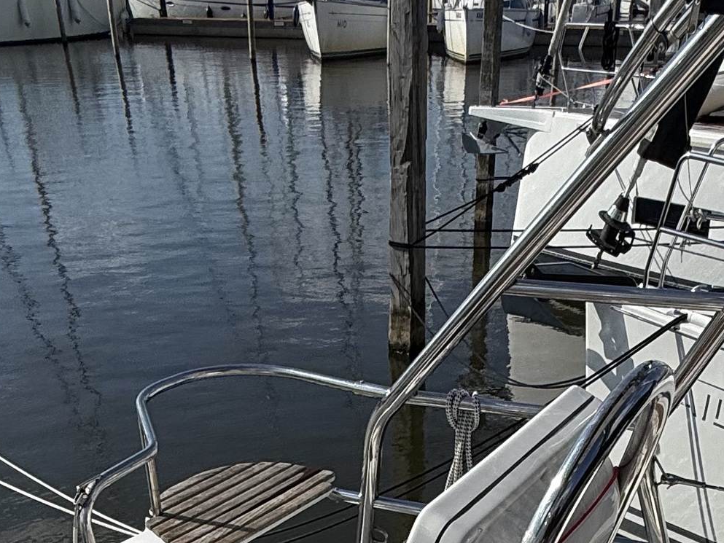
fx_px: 983
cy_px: 930
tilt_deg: -44.6
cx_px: 424
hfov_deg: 40.3
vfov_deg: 21.9
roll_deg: -0.8
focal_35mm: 47
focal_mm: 2.22
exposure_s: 1/5155
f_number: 2.2
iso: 50
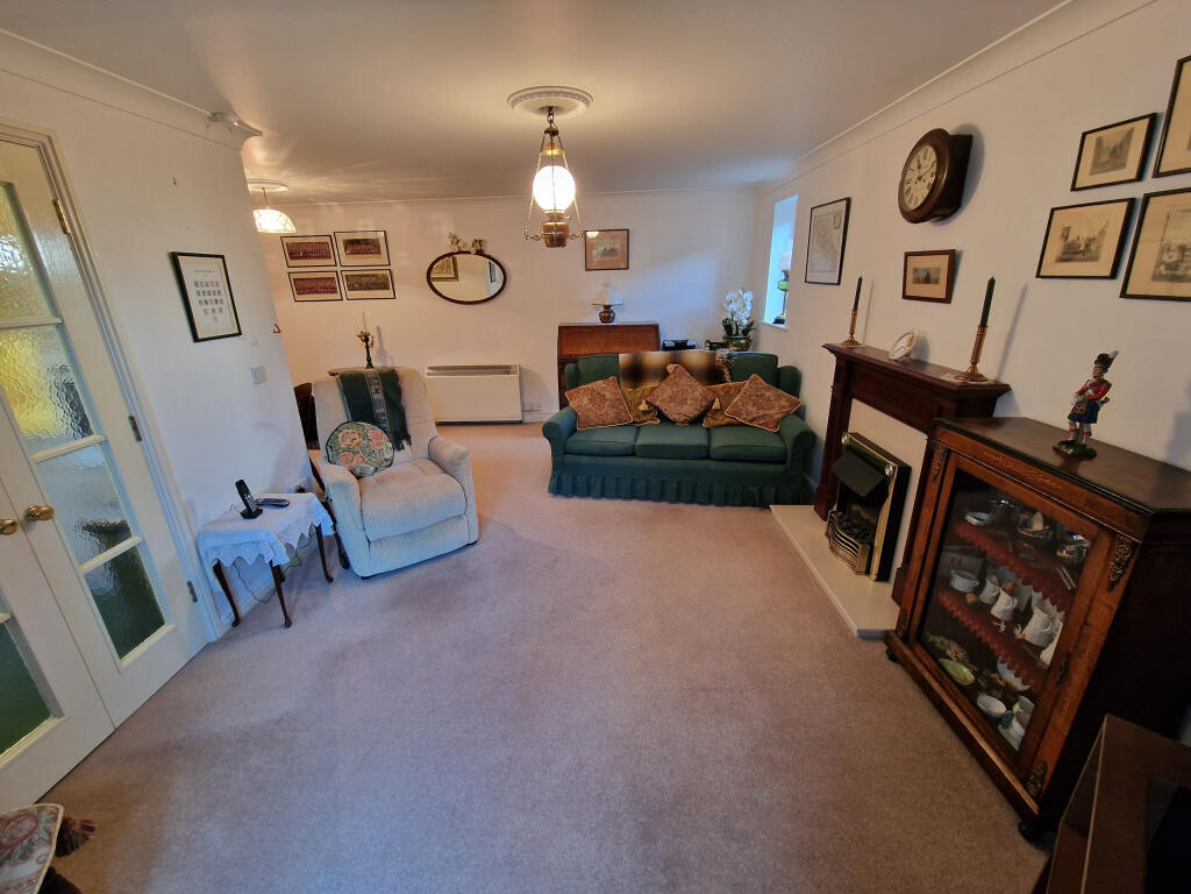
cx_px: 596
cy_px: 447
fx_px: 447
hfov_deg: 106.2
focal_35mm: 13
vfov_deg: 89.9
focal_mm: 2.2
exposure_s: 1/50
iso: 320
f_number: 2.2
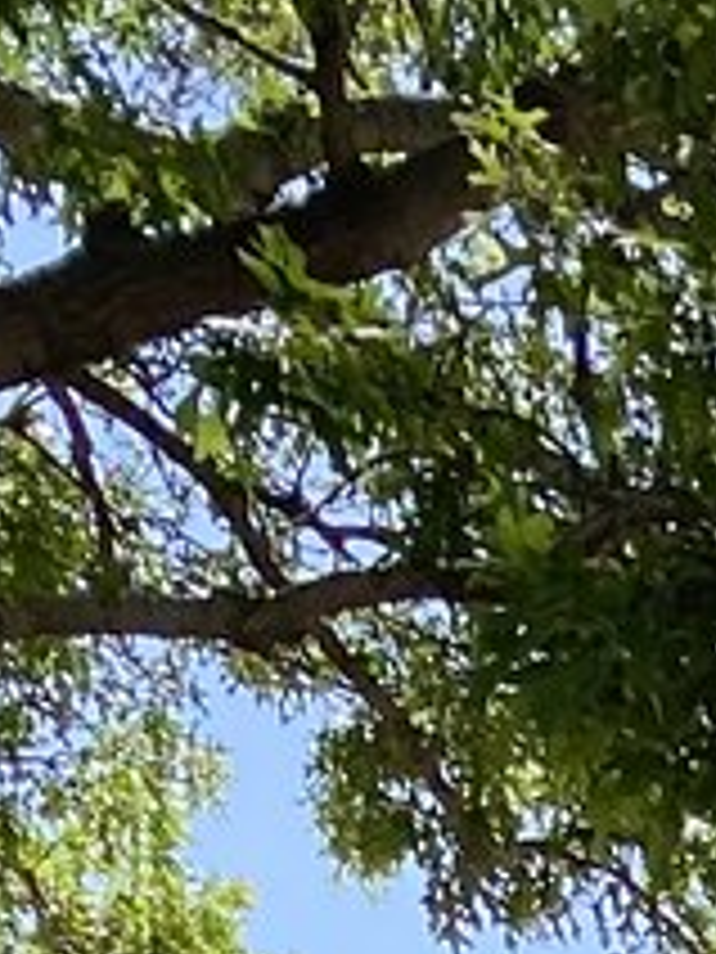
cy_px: 3573
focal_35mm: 196
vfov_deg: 7.6
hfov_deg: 6.8
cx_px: 2184
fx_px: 5405
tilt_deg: -4.0
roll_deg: +1.7
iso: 32
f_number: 1.8
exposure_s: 1/890
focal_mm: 4.25
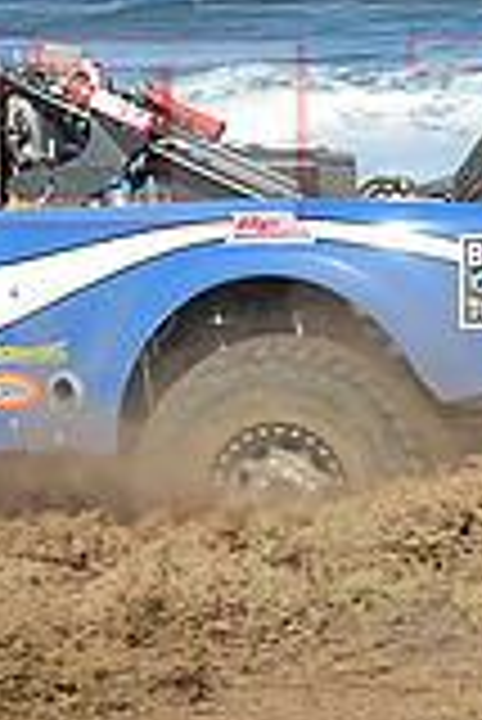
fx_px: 4128
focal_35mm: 206
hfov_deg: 6.7
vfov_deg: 9.9
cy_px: 22
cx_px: 54
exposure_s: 1/500
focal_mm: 38
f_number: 7.1
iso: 200
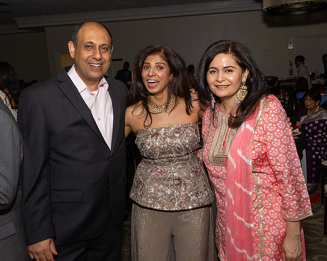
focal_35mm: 34
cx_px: 183
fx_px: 332
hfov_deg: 52.3
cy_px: 102
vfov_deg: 42.7
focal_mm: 17
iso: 640
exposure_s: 1/250
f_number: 7.1
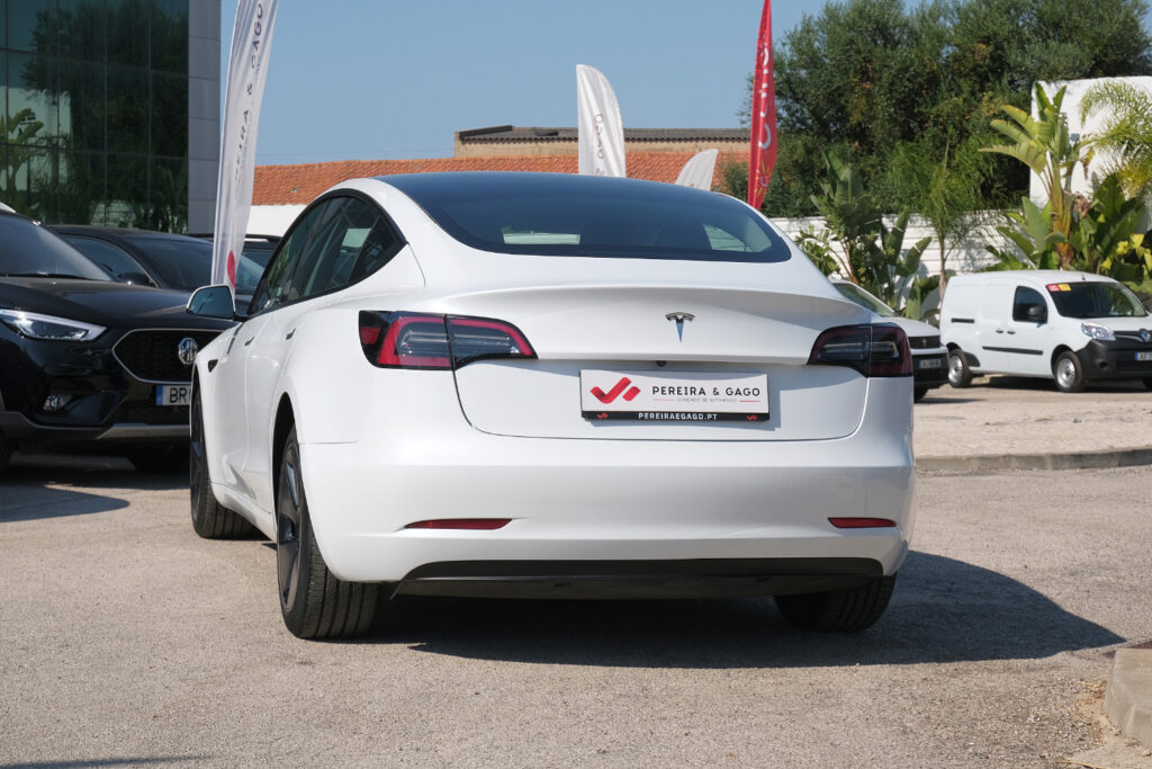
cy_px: 384
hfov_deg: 29.7
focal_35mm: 68
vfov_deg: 20.0
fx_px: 2176
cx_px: 576
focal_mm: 45
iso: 160
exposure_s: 1/500
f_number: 9
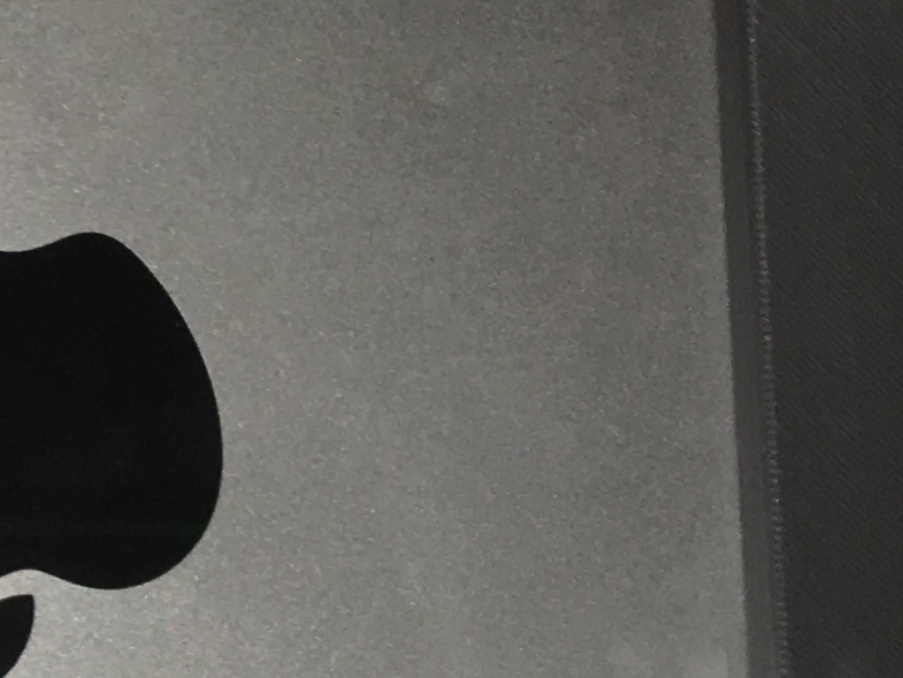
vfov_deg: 10.0
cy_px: 460
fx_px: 3887
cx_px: -1012
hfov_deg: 11.6
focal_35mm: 149
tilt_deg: -84.0
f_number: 2.2
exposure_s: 1/75
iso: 25
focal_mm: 4.15
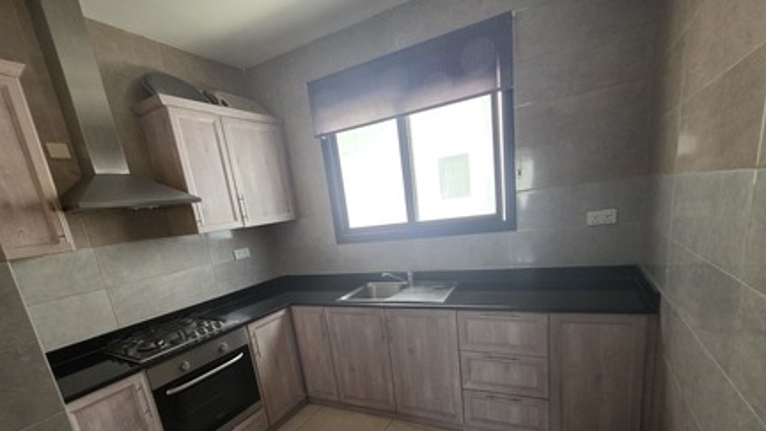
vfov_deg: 68.8
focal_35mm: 15
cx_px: 375
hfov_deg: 103.0
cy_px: 283
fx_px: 305
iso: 500
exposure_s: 1/50
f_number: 1.9
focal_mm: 2.2
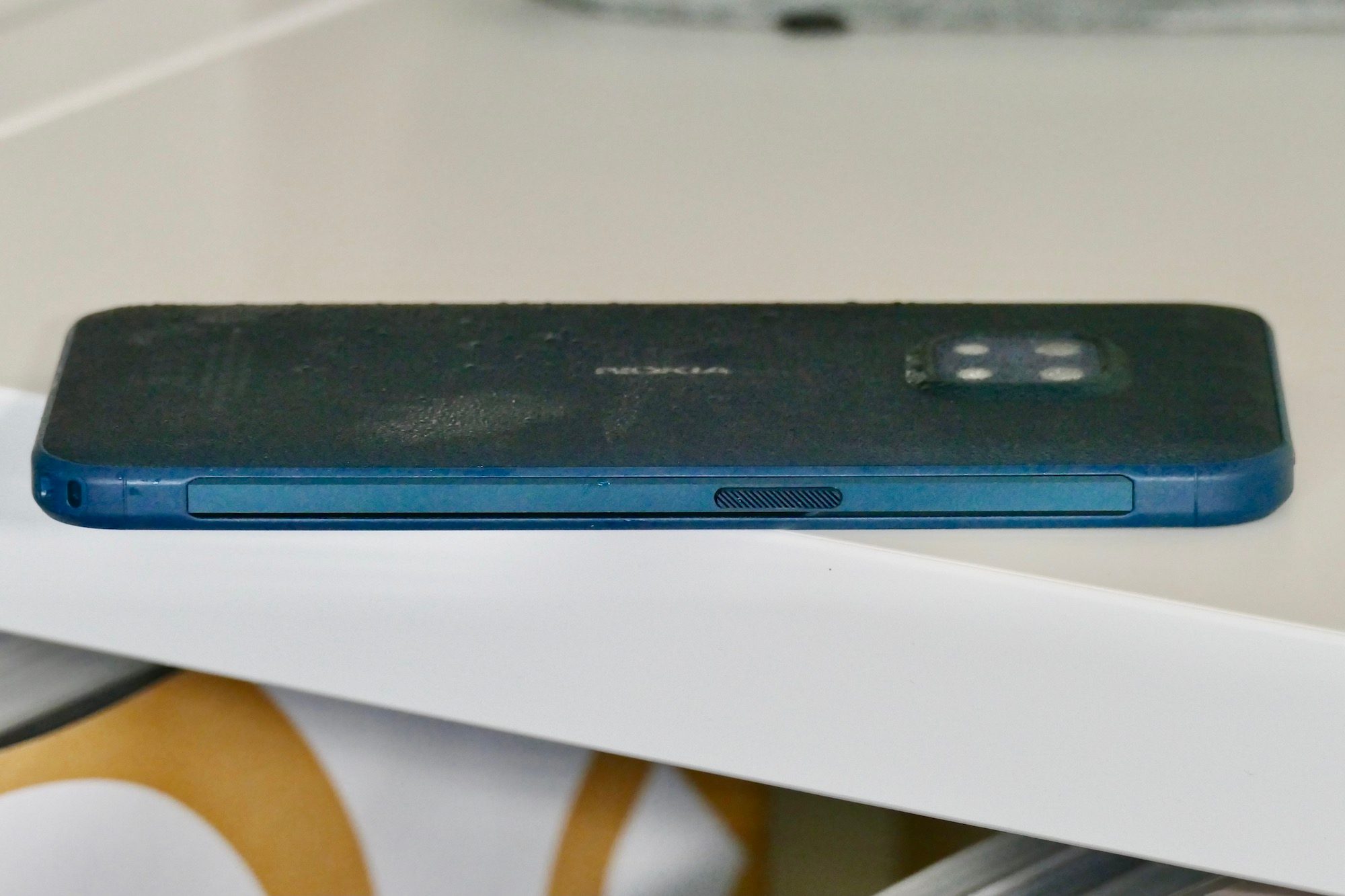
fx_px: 8442
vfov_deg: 6.1
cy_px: 448
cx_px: 672
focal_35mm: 226
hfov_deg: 9.1
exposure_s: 1/100
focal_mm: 82.28
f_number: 4.5
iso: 1250
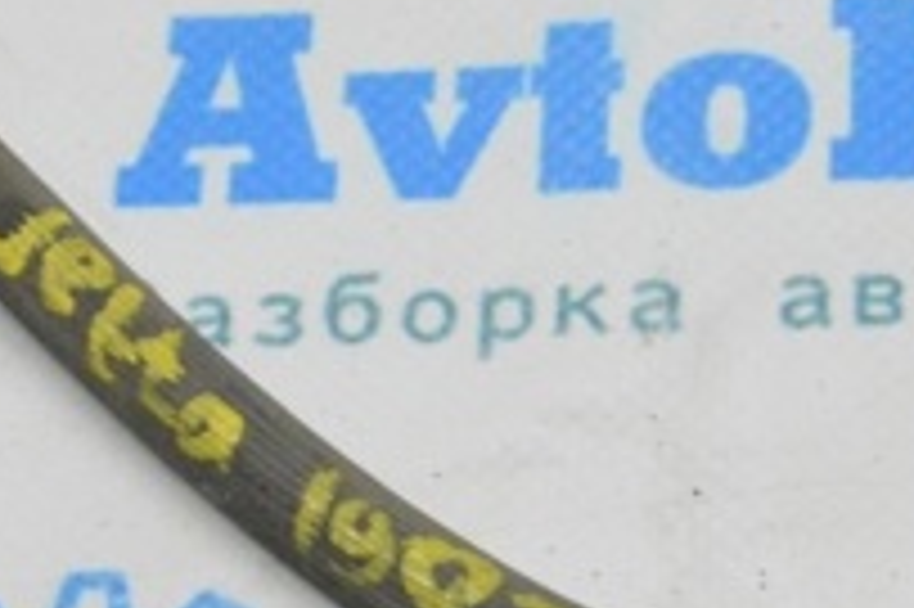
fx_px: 6585
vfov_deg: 5.3
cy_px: 290
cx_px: 549
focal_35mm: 260
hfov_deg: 7.9
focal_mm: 55
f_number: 20
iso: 6400
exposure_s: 1/20
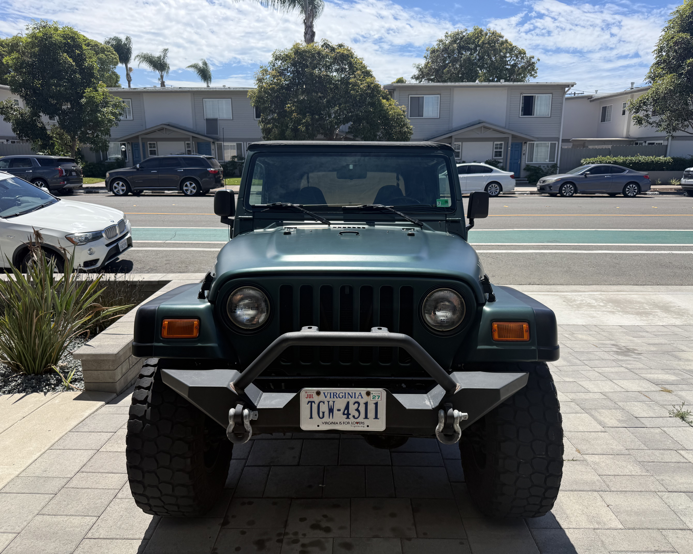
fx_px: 513
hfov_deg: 68.1
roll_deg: +0.1
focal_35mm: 25
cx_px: 353
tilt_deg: -13.8
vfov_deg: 56.8
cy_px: 277
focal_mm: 6.76
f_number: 1.78
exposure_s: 1/3759
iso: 80
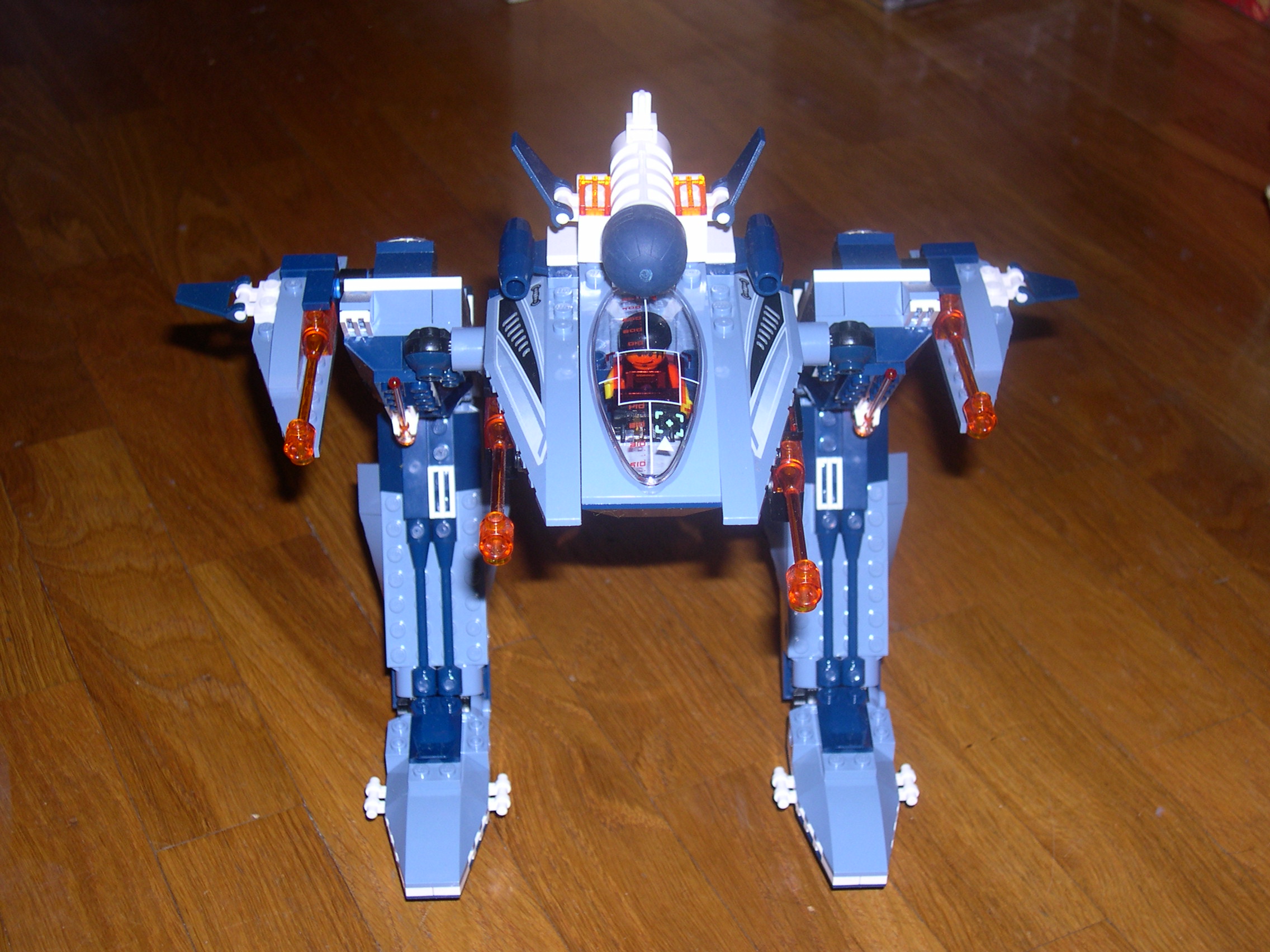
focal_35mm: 57
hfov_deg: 33.8
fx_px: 2091
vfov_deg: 25.7
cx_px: 635
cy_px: 476
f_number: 3.4
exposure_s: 1/60
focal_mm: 12.2
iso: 100
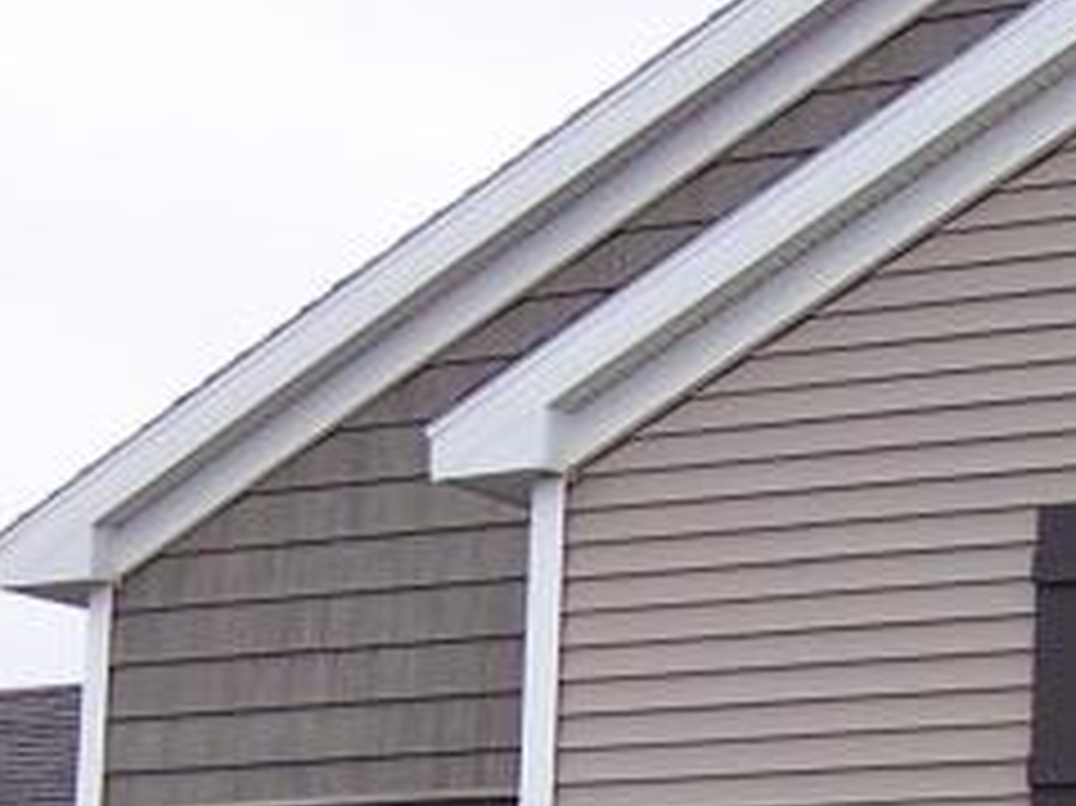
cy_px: 1207
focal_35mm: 163
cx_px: 774
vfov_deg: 8.9
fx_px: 5064
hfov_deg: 12.1
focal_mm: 6.3
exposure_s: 1/90
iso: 80
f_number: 2.8
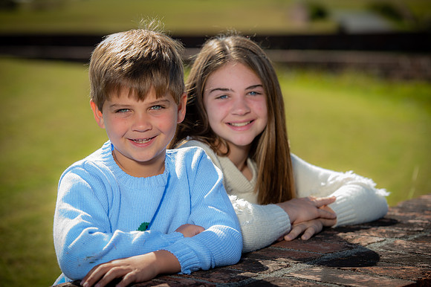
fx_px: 1460
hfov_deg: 16.8
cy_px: 144
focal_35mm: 122
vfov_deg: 11.2
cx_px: 216
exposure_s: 1/250
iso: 50
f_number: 5
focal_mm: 122
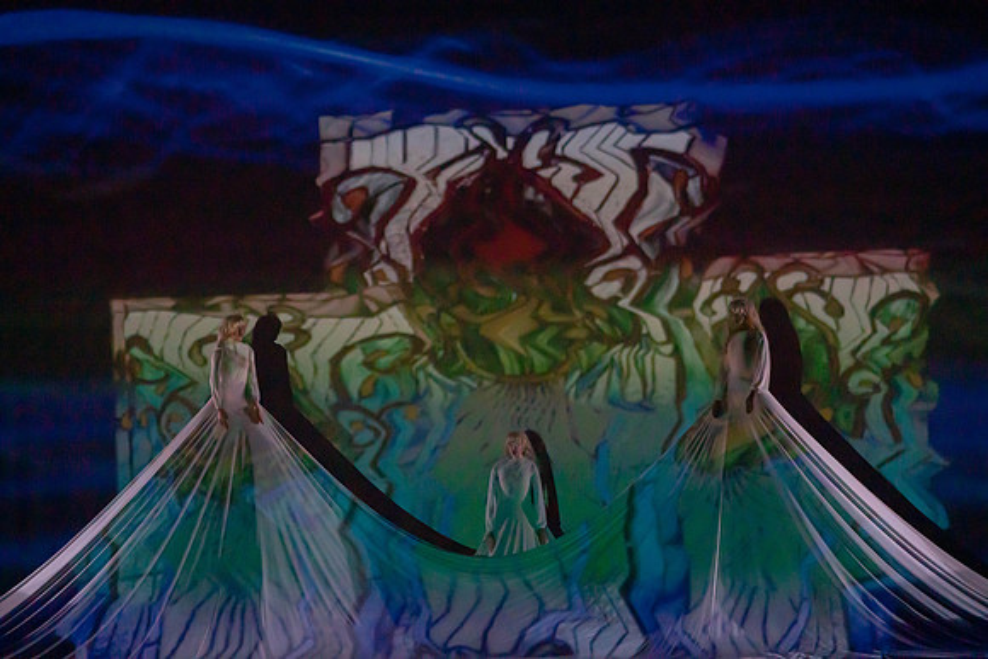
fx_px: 4749
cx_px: 494
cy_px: 330
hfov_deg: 11.9
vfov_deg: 7.9
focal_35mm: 173
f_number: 5.6
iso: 6400
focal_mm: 173
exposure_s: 1/320
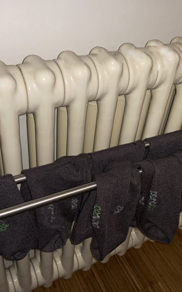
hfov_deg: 34.4
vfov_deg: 52.7
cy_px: 145
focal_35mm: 37
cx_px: 83
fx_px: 294
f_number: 1.8
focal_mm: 4.25
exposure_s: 1/42
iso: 400
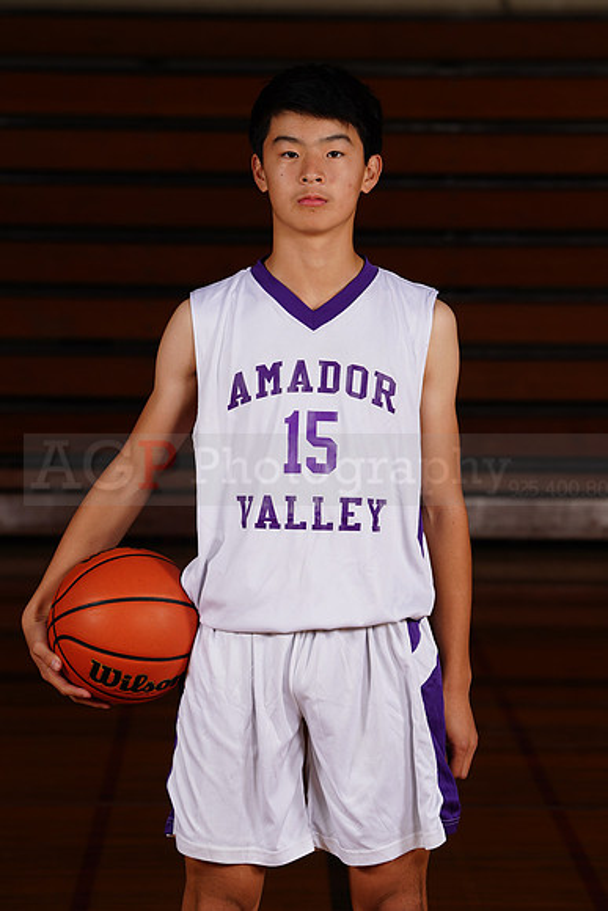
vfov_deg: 10.7
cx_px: 304
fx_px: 4861
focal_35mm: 192
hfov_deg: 7.2
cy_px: 456
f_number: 9
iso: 200
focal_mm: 192
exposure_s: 1/200
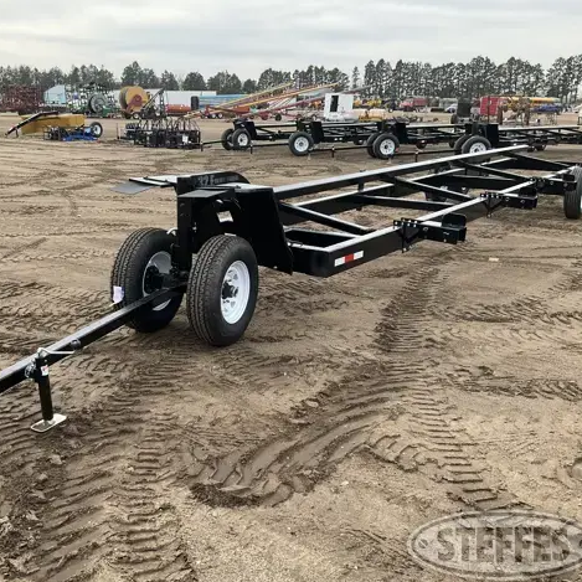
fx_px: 666
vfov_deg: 47.2
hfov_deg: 46.9
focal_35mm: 35
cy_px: 297
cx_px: 230
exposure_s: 1/495
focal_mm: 3
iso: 25
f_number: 1.8
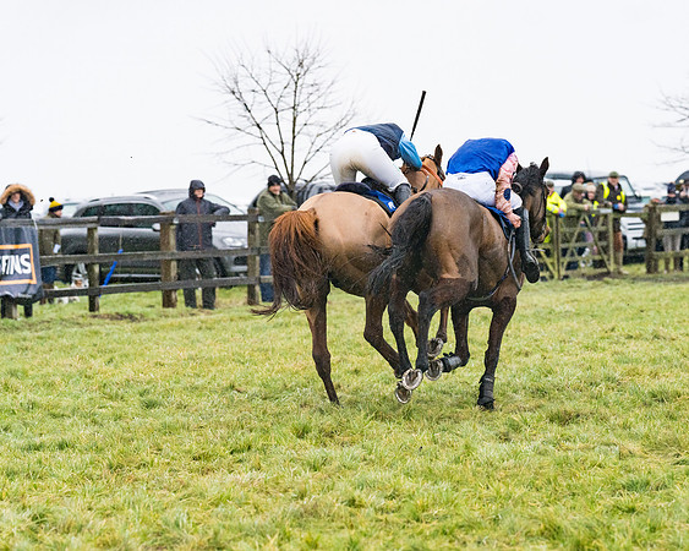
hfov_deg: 11.2
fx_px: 3501
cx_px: 376
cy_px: 257
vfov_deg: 9.0
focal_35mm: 172
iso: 1600
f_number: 4
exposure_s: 1/2500
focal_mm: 135
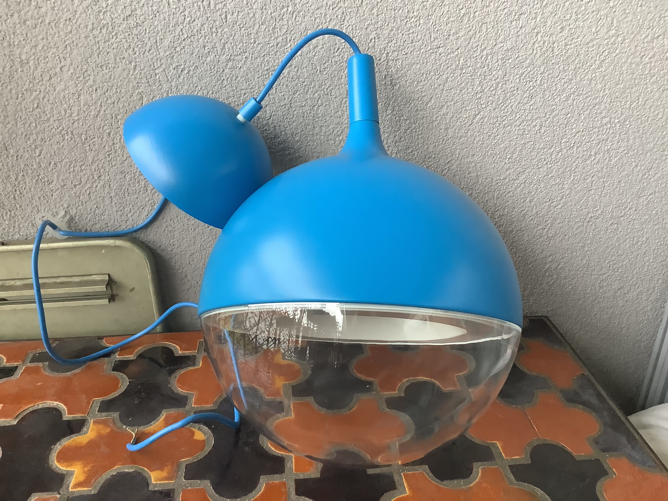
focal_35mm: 31
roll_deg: -1.3
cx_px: 334
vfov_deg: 45.4
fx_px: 598
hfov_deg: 58.4
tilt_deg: -25.8
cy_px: 250
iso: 250
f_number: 2.4
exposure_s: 1/60
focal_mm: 3.3
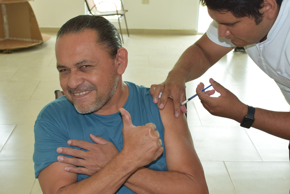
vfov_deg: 25.8
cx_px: 145
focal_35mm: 52
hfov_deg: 37.8
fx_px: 423
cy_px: 97
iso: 800
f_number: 5.6
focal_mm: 35
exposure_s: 1/125
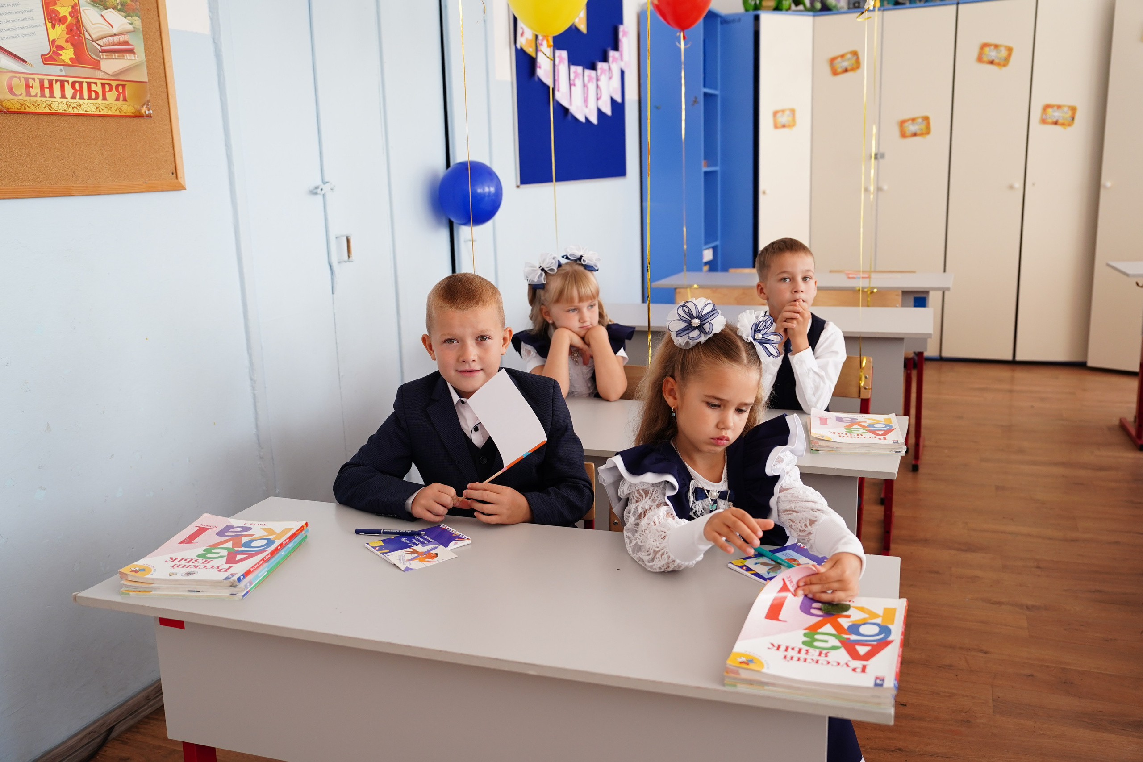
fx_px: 984
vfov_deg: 42.3
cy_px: 381
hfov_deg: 60.3
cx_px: 572
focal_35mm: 31
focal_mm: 31
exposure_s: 1/320
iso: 800
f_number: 3.5
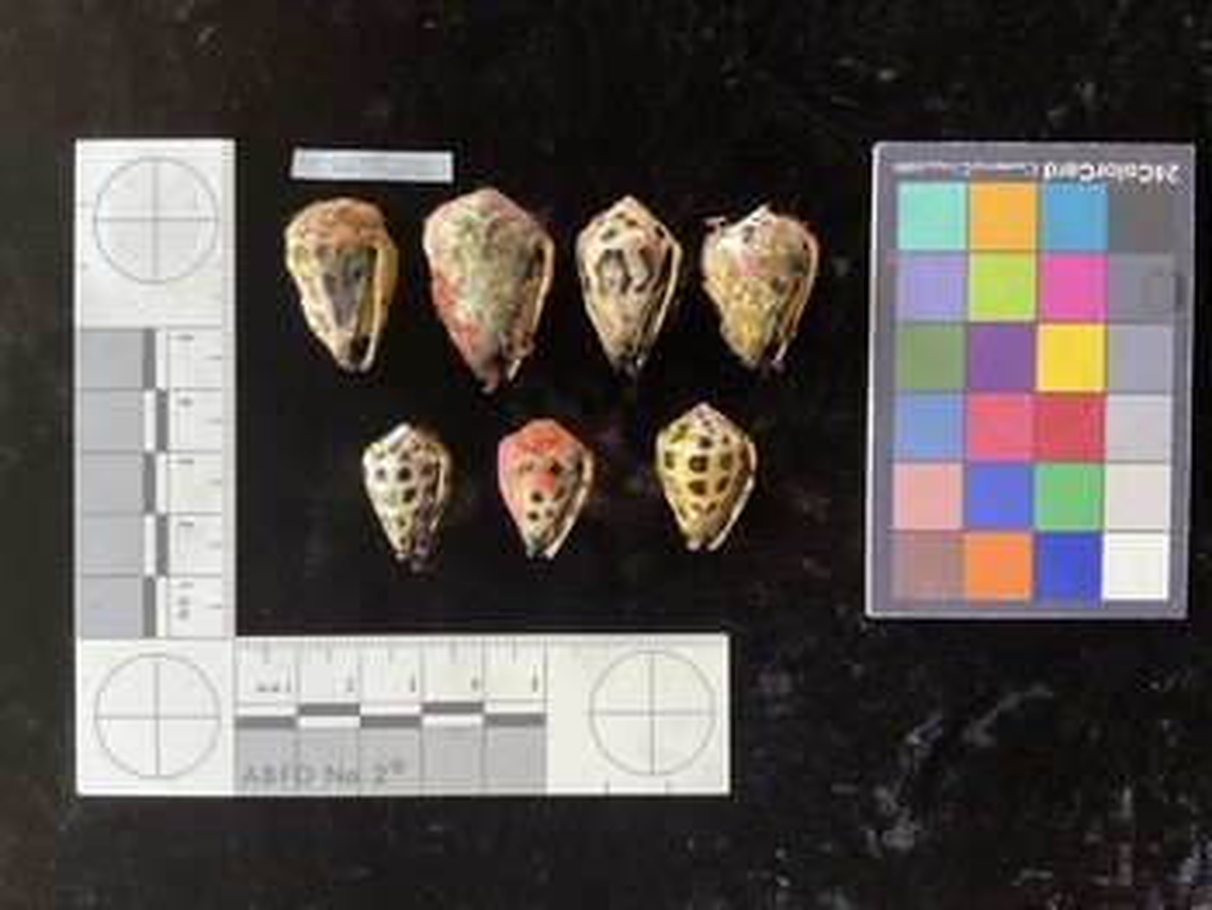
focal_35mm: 29
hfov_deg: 61.6
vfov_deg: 48.3
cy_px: 455
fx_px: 1016
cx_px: 606
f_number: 1.8
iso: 100
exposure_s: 1/60
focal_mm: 3
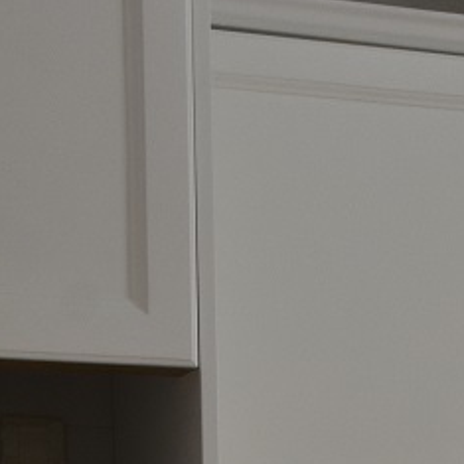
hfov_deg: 11.6
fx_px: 2169
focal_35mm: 143
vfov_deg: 11.2
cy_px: 883
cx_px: 725
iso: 800
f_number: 7.1
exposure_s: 1/200
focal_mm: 22
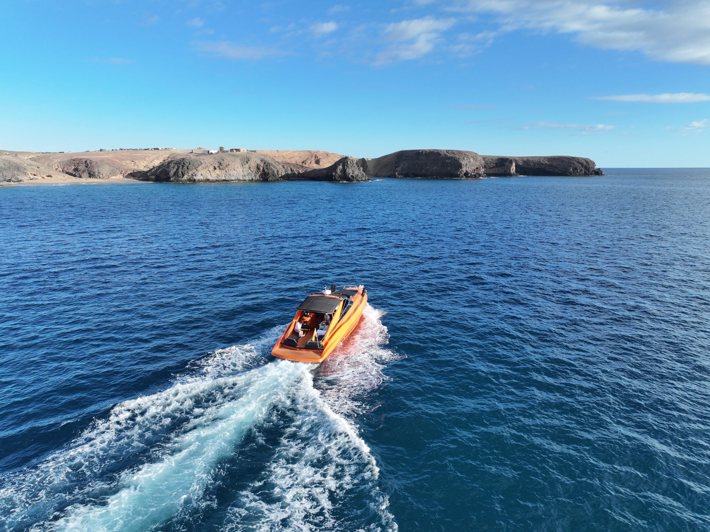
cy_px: 266
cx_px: 355
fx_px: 492
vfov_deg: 56.8
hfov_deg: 71.6
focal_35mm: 24
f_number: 2.8
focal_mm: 12.29
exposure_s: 1/80
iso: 140
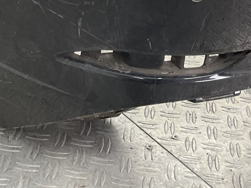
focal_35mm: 82
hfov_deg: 23.8
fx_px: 595
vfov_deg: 16.8
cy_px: -70
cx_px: 136
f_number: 1.8
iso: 40
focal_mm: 3
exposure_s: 1/120
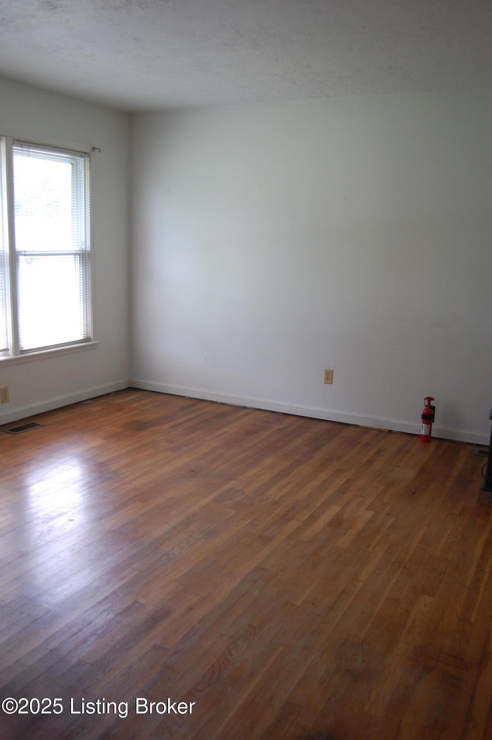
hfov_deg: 43.5
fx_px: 616
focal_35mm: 30
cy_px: 370
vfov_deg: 62.0
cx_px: 246
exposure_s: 1/60
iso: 400
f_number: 4
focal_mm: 20
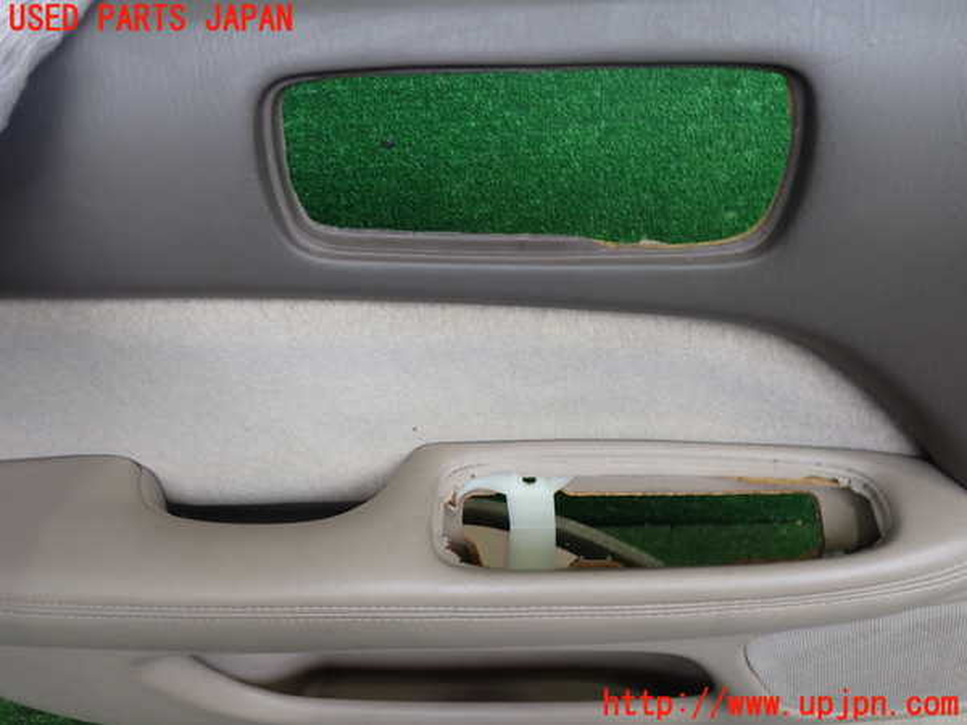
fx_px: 838
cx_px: 484
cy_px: 362
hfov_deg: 60.0
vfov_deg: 46.8
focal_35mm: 30
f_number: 2.3
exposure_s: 1/100
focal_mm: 5.4
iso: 200
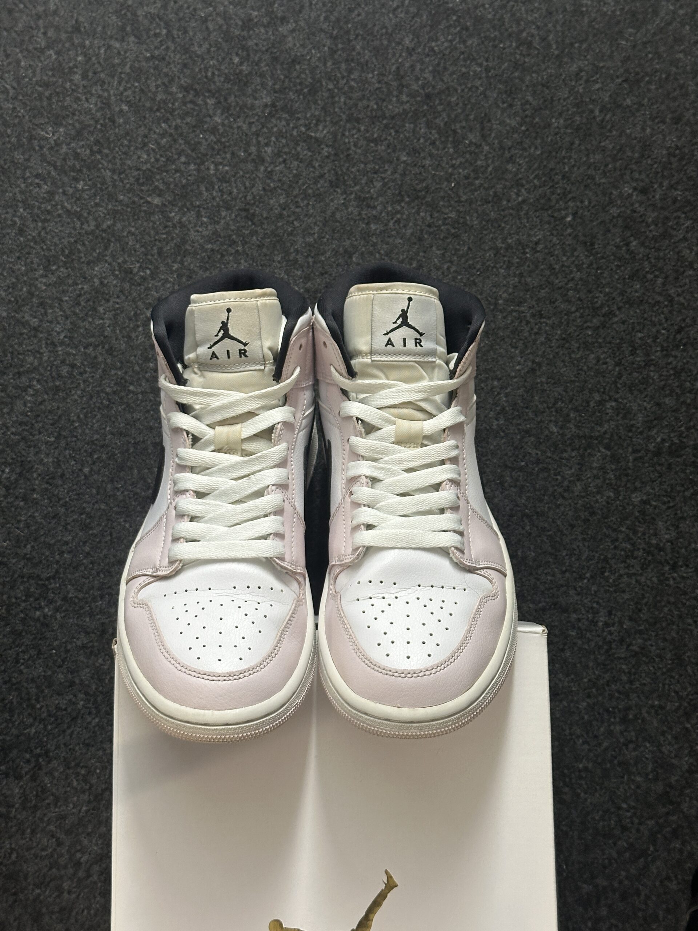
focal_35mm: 48
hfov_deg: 30.3
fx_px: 1291
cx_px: 349
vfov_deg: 39.7
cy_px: 466
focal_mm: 6.86
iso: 250
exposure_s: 1/50
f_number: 1.78
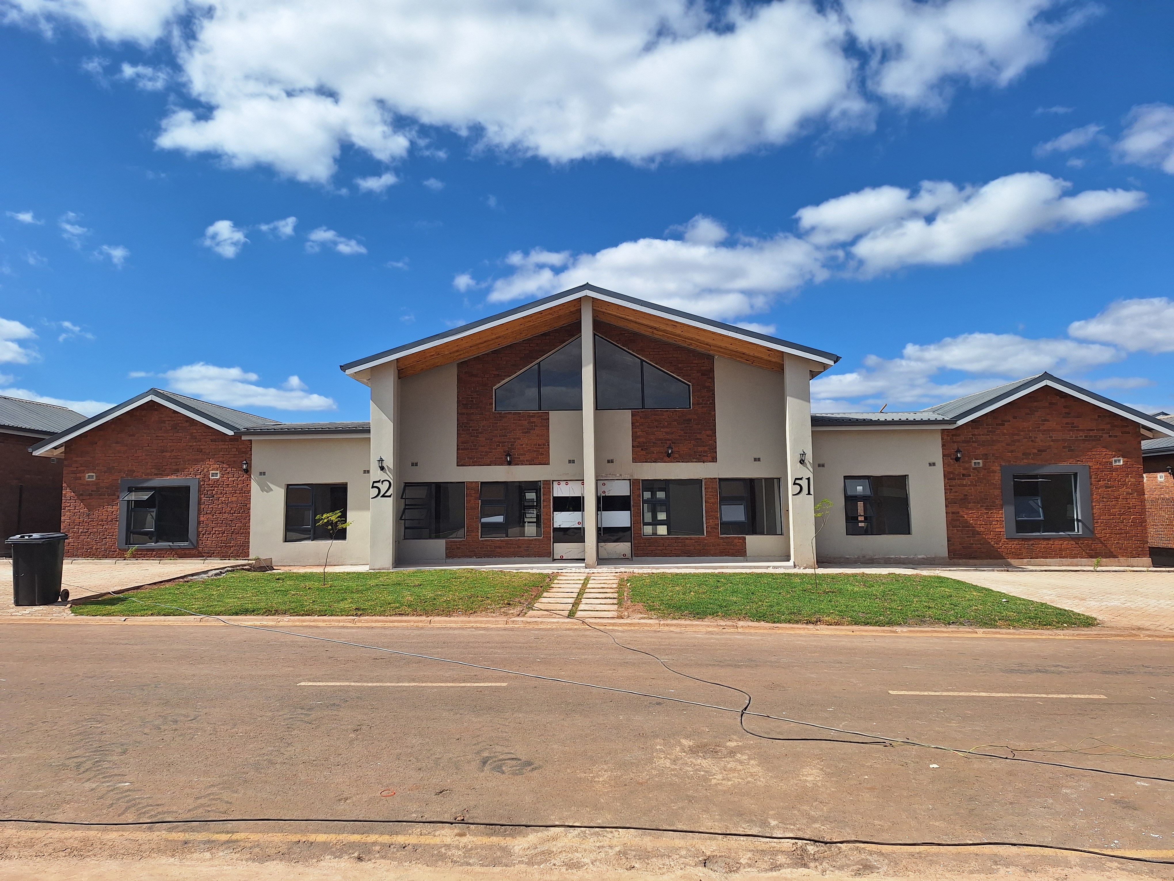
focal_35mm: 23
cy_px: 440
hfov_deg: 73.9
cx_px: 587
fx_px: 780
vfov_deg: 58.9
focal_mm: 5.54
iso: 40
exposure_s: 1/3484
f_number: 1.8
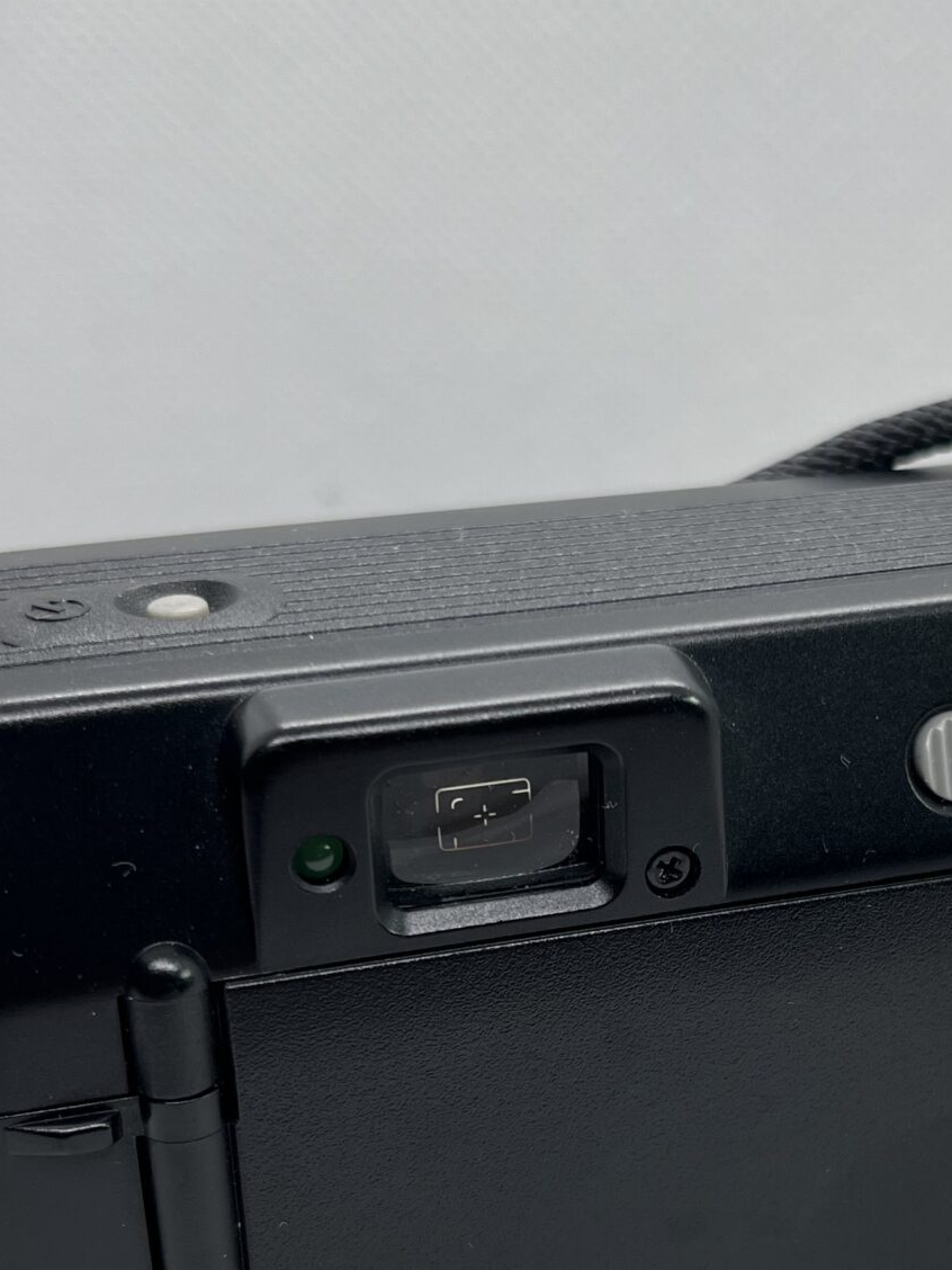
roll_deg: +0.7
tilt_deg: -25.7
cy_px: 866
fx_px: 2163
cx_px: 740
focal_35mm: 59
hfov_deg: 24.5
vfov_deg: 32.4
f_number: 1.6
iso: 40
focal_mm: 5.1
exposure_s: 1/198
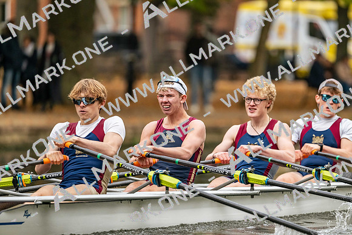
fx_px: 3912
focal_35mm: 400
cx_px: 176
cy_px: 118
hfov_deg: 5.2
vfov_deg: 3.4
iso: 2500
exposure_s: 1/2500
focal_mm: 400
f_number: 4.5
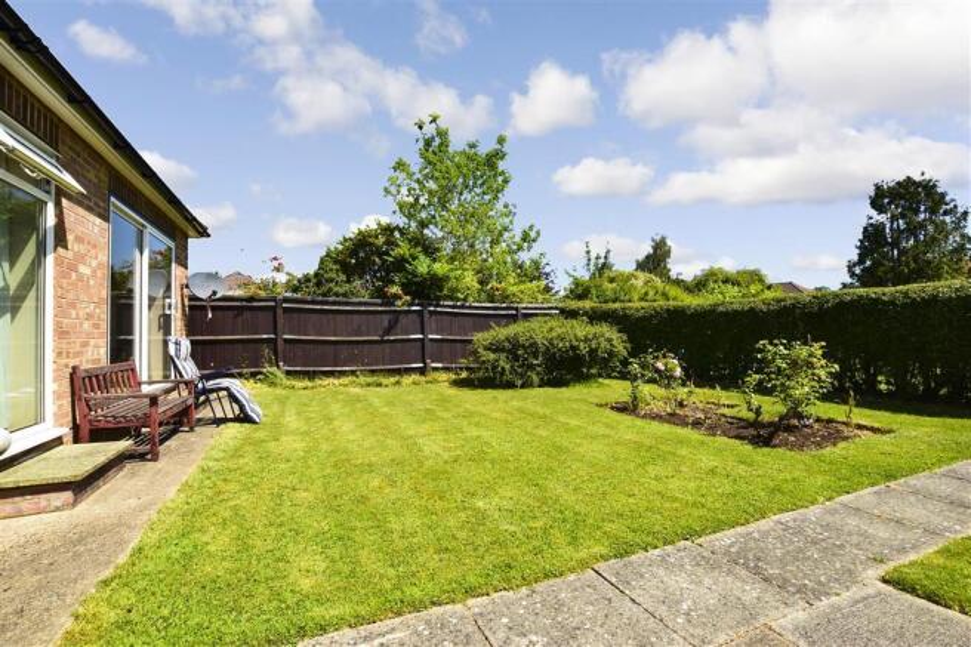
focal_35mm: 15
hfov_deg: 100.4
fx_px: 404
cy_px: 324
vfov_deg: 77.3
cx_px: 486
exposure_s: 1/40
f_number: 22
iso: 100
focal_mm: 10
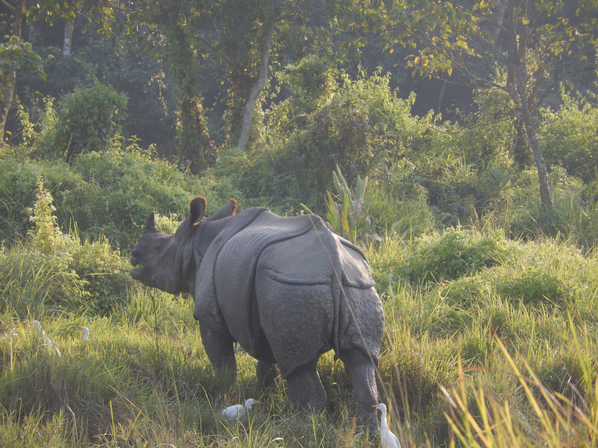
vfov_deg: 5.6
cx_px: 299
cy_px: 224
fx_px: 4612
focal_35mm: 267
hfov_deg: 7.4
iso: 125
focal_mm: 47.8
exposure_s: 1/125
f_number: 5.9
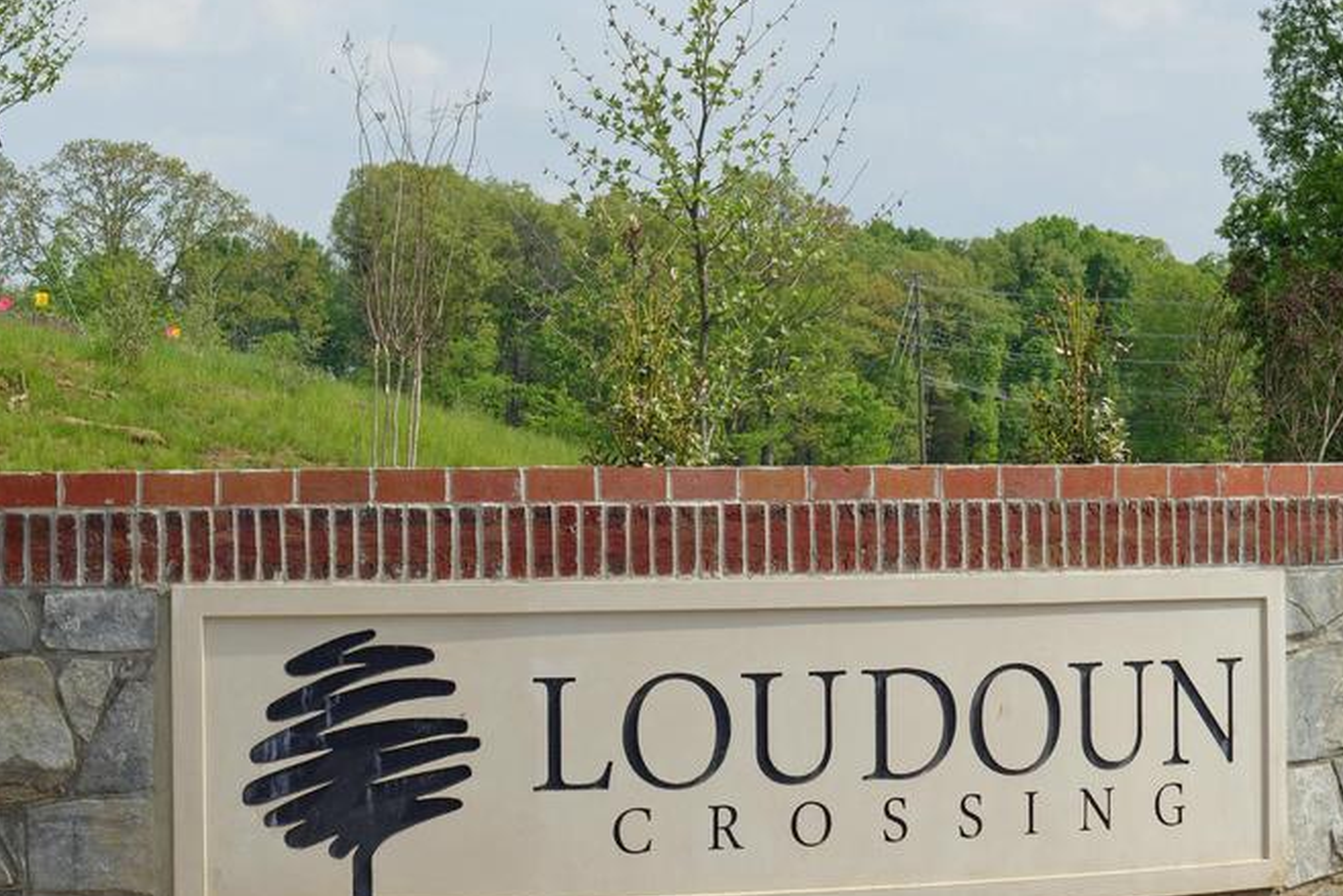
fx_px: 1828
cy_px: 433
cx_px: 578
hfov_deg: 40.2
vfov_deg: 27.5
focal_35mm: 49
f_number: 10
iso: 320
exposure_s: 1/500
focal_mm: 42
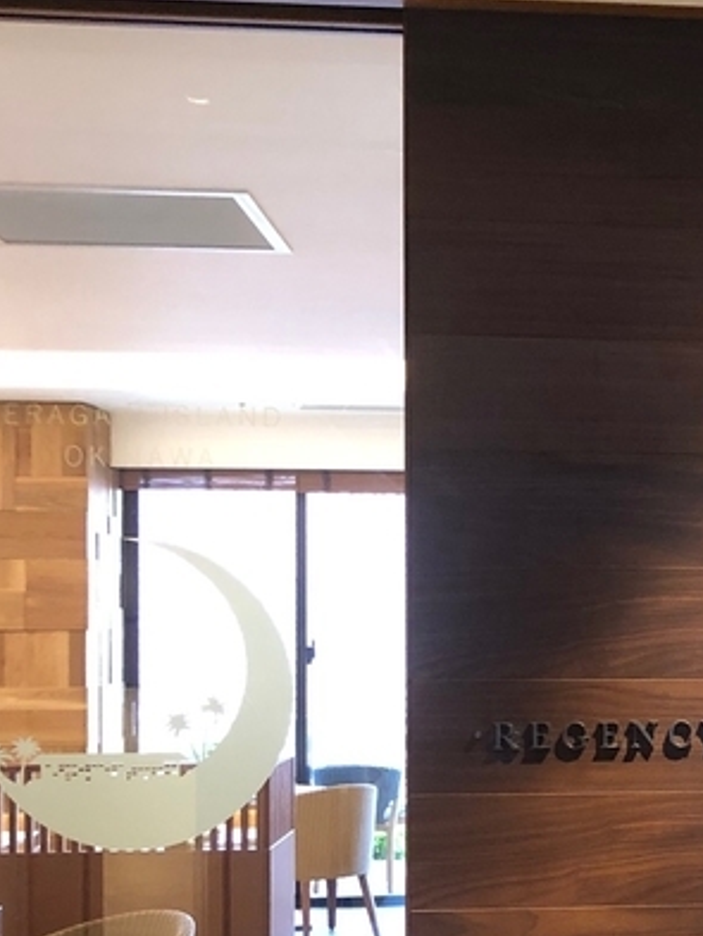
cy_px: 631
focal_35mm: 73
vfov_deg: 26.5
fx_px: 1976
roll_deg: +0.6
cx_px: 863
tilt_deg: +0.9
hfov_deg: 19.0
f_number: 1.8
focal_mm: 4
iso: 100
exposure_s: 1/14
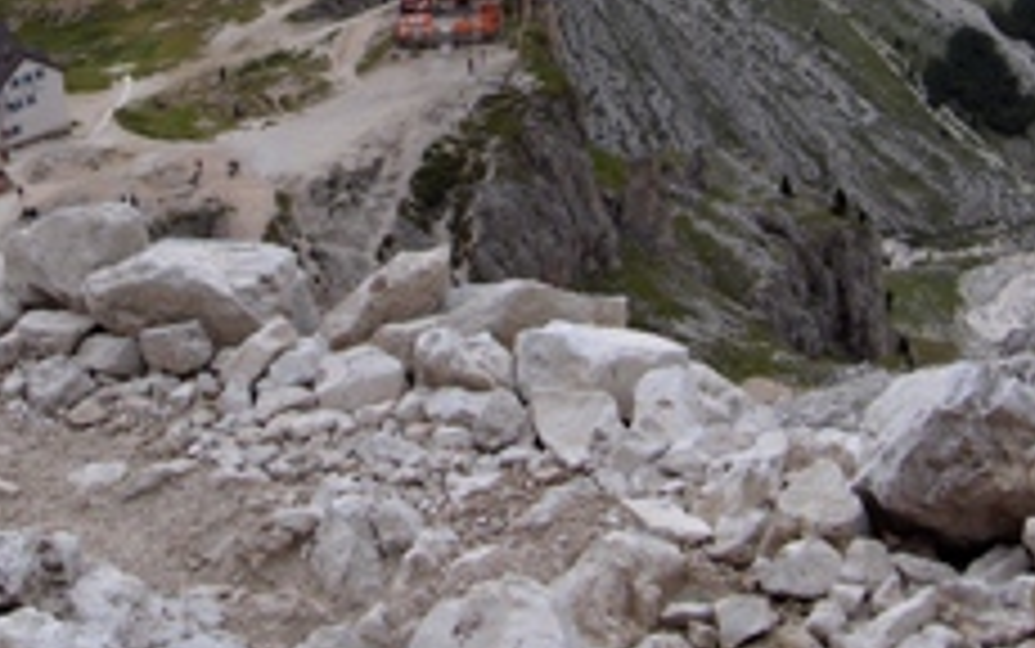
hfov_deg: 25.2
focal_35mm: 82
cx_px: 405
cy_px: -97
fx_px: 2314
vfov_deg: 15.4
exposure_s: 1/269
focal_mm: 8
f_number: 4.8
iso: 100
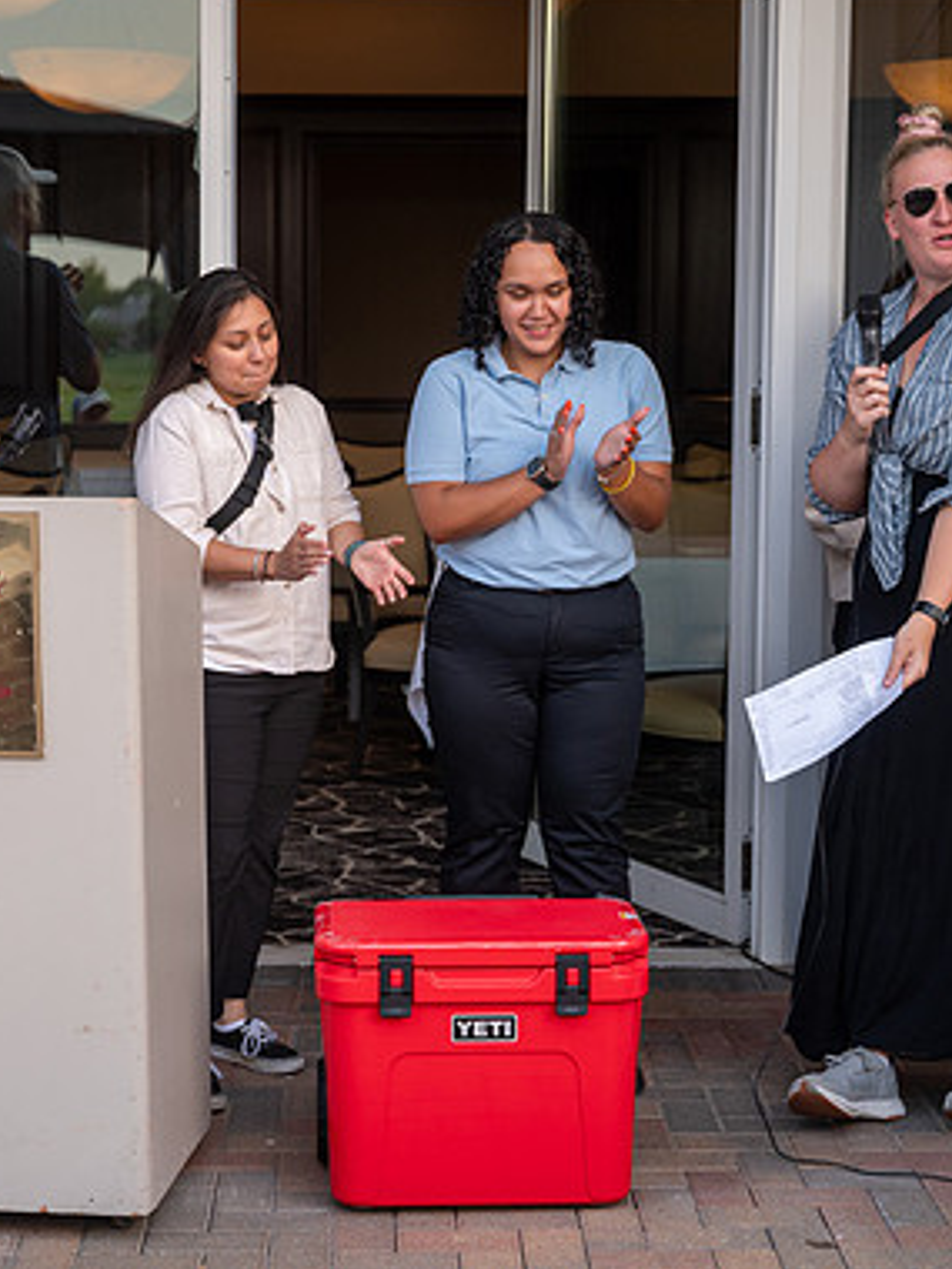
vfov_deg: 28.2
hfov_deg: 21.3
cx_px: 438
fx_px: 2530
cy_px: 628
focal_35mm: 69
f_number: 4
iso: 500
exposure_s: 1/400
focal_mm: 47
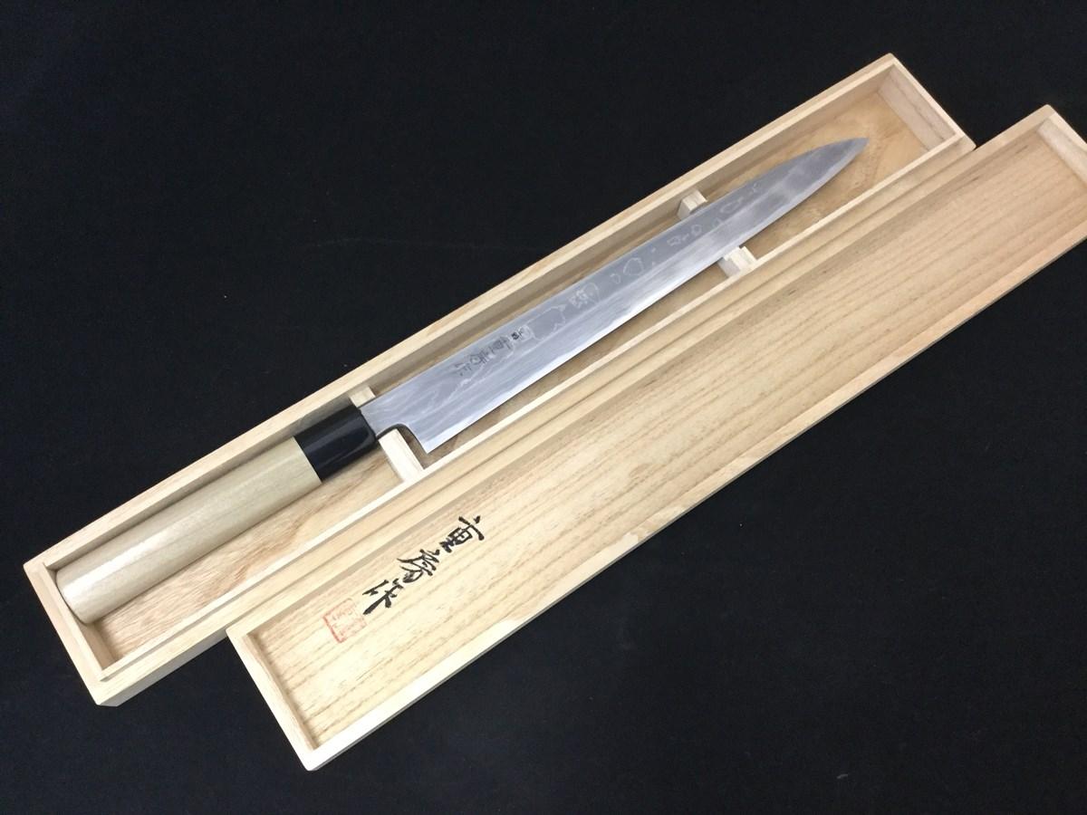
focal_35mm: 31
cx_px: 544
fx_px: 973
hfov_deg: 58.4
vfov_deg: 45.4
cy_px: 408
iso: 160
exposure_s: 1/33
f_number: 2.4
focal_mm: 3.3
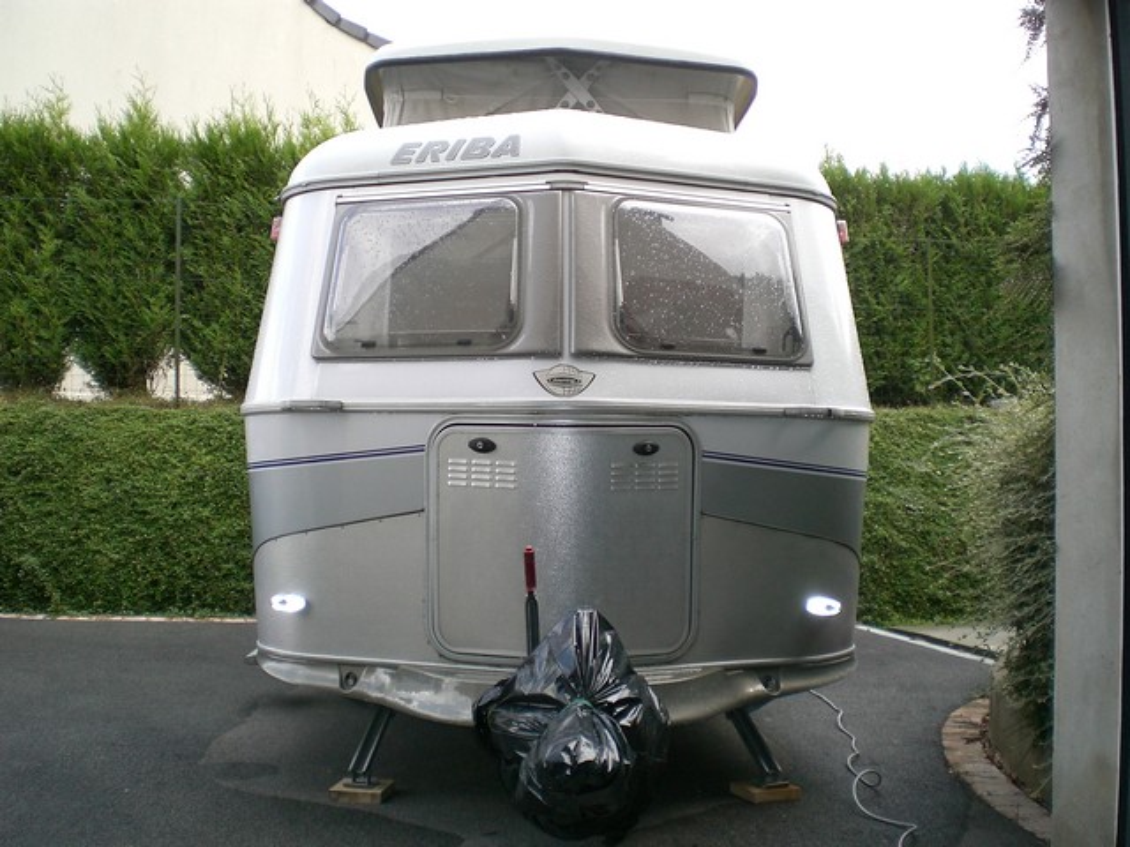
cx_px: 565
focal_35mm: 38
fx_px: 1240
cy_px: 424
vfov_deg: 37.7
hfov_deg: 49.0
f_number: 3.1
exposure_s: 1/250
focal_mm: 6.3
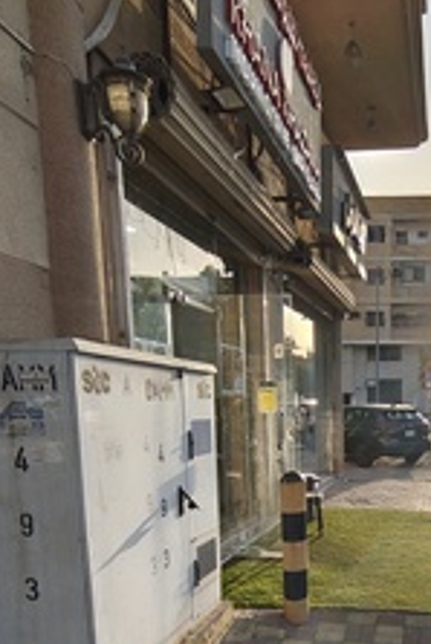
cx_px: 409
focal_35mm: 32
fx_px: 574
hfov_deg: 37.7
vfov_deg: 54.6
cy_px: 515
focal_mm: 1.64
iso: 50
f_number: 2.2
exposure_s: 1/968
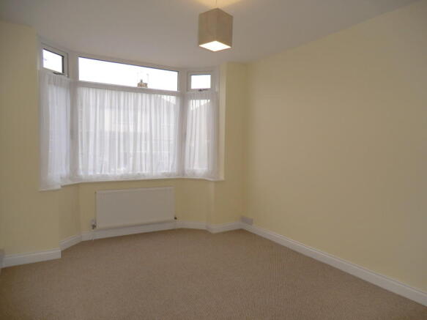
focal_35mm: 24
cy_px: 160
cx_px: 214
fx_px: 296
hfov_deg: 71.6
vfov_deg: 56.8
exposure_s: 1/100
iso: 64
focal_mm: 4.3
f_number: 3.2
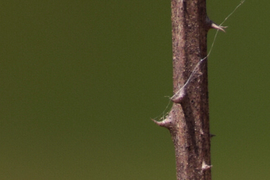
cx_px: 407
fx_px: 7185
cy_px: 255
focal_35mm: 959
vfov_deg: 1.4
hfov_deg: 2.1
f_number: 5.6
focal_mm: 200
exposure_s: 1/1600
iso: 280
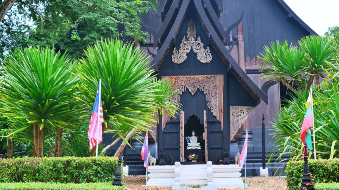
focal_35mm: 56
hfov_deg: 37.2
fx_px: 503
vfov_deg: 21.4
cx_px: 168
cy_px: 82
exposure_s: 1/420
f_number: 3.2
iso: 320
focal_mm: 35
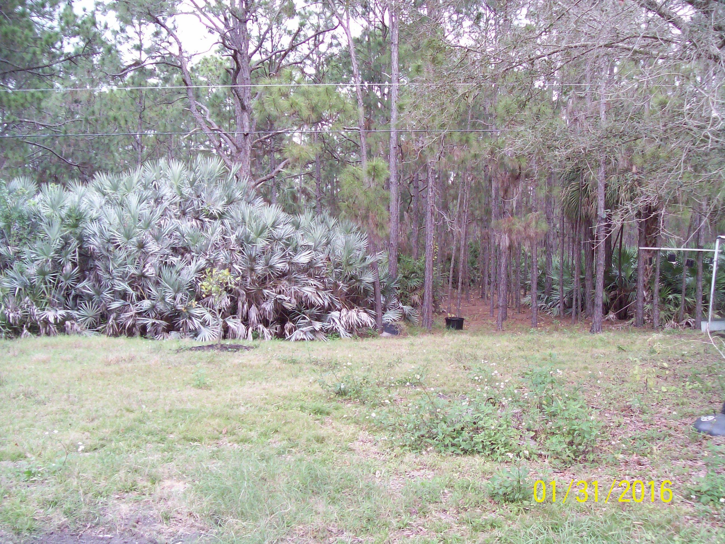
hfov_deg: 51.4
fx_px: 754
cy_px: 272
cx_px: 362
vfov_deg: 39.6
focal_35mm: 36
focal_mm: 6
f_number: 2.7
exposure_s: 1/112
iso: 80
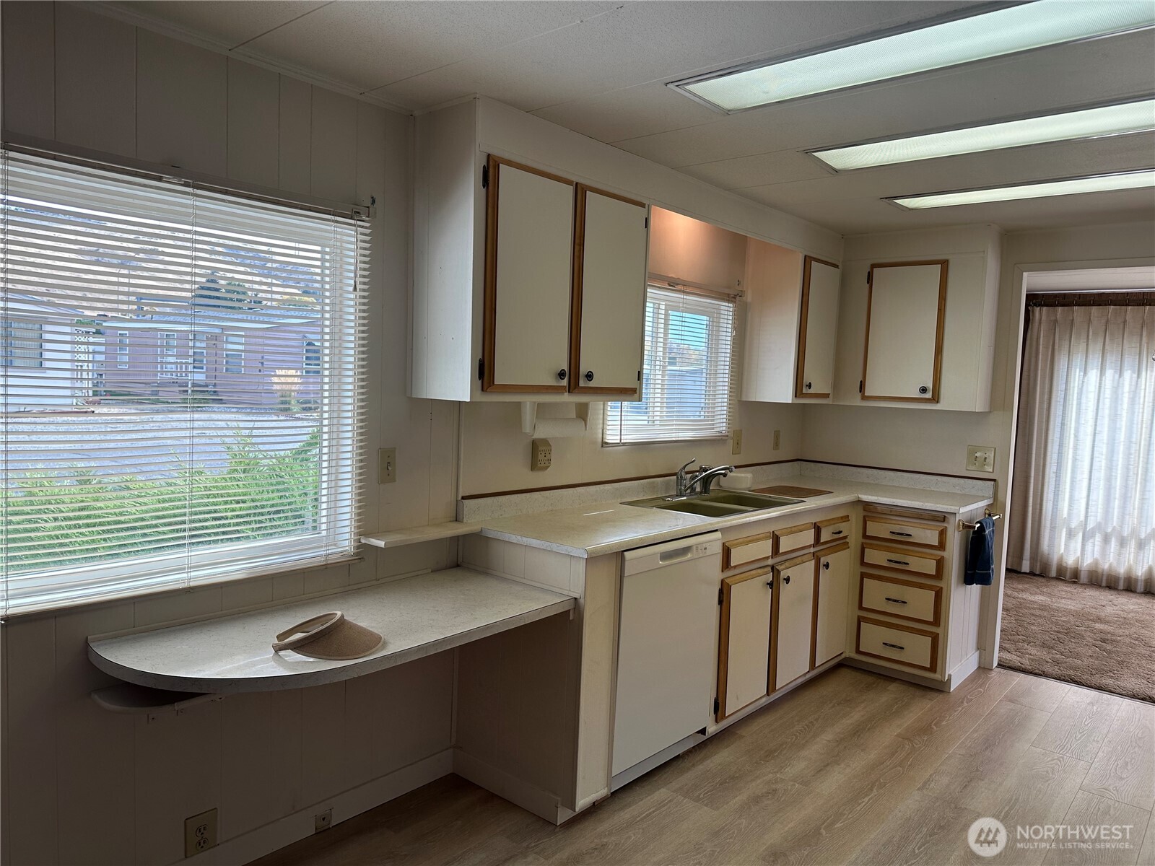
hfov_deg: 71.6
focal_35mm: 24
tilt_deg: -6.0
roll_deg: -3.3
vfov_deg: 56.8
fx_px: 801
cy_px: 433
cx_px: 578
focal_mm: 6.86
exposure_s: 1/444
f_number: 1.78
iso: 80
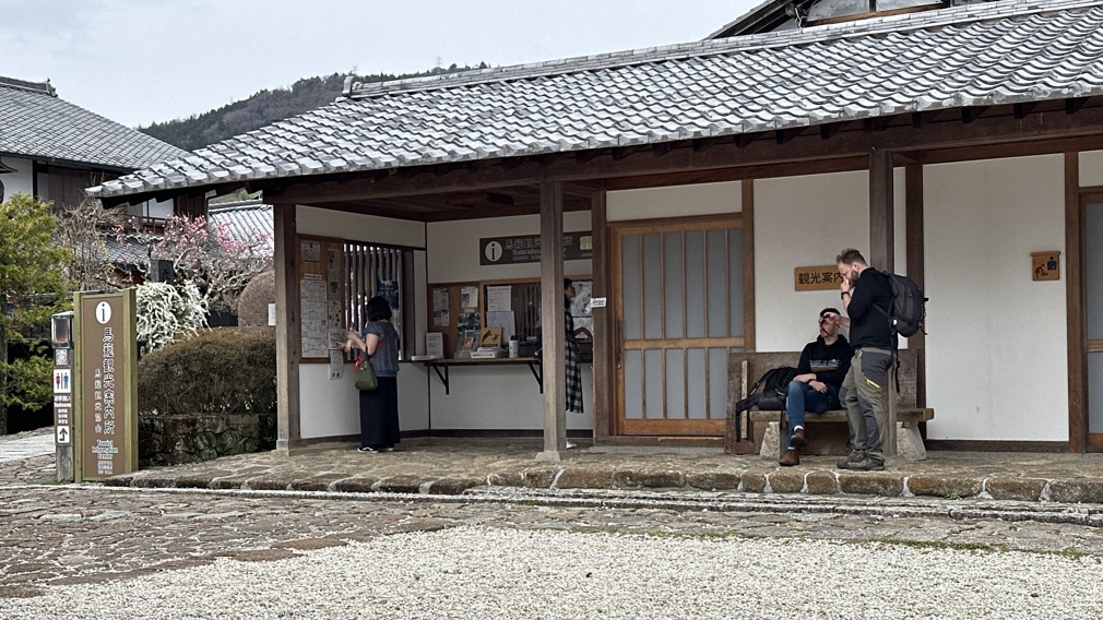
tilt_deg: +0.4
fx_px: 1550
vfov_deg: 22.6
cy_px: 355
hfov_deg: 39.2
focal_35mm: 53
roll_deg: +1.1
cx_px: 557
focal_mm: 6.86
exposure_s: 1/2304
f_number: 1.78
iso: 64
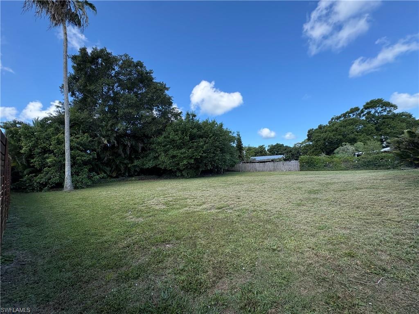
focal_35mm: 14
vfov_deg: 85.7
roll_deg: +3.1
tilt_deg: +5.6
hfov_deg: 102.1
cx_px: 210
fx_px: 169
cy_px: 157
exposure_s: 1/879
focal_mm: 2.22
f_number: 2.2
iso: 50
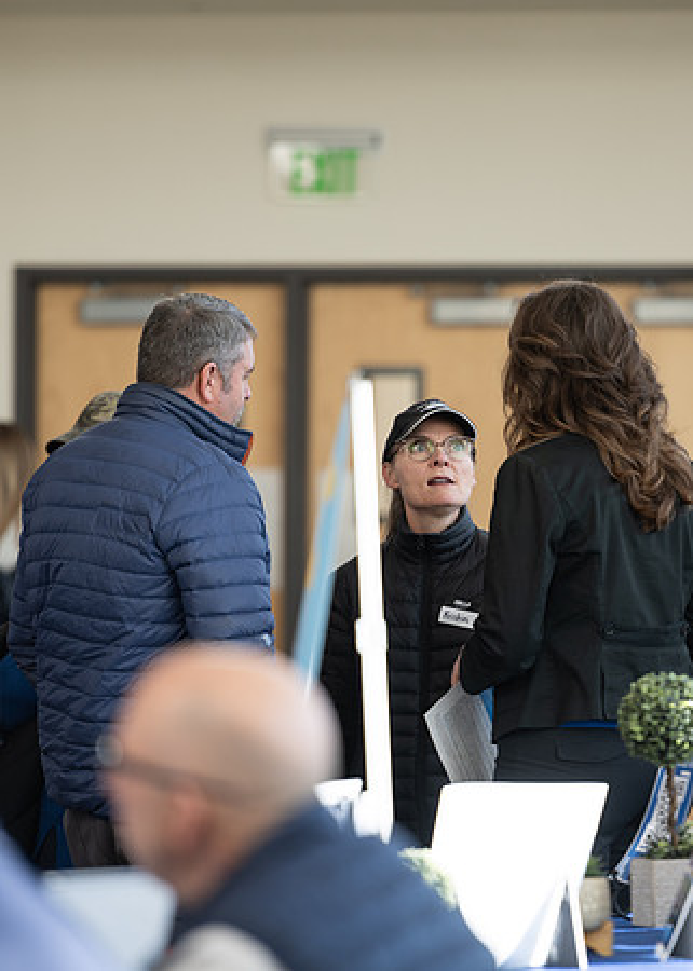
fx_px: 8092
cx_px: 445
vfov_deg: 6.9
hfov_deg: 4.9
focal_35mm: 293
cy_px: 486
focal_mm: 200
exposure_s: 1/320
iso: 100
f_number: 2.8
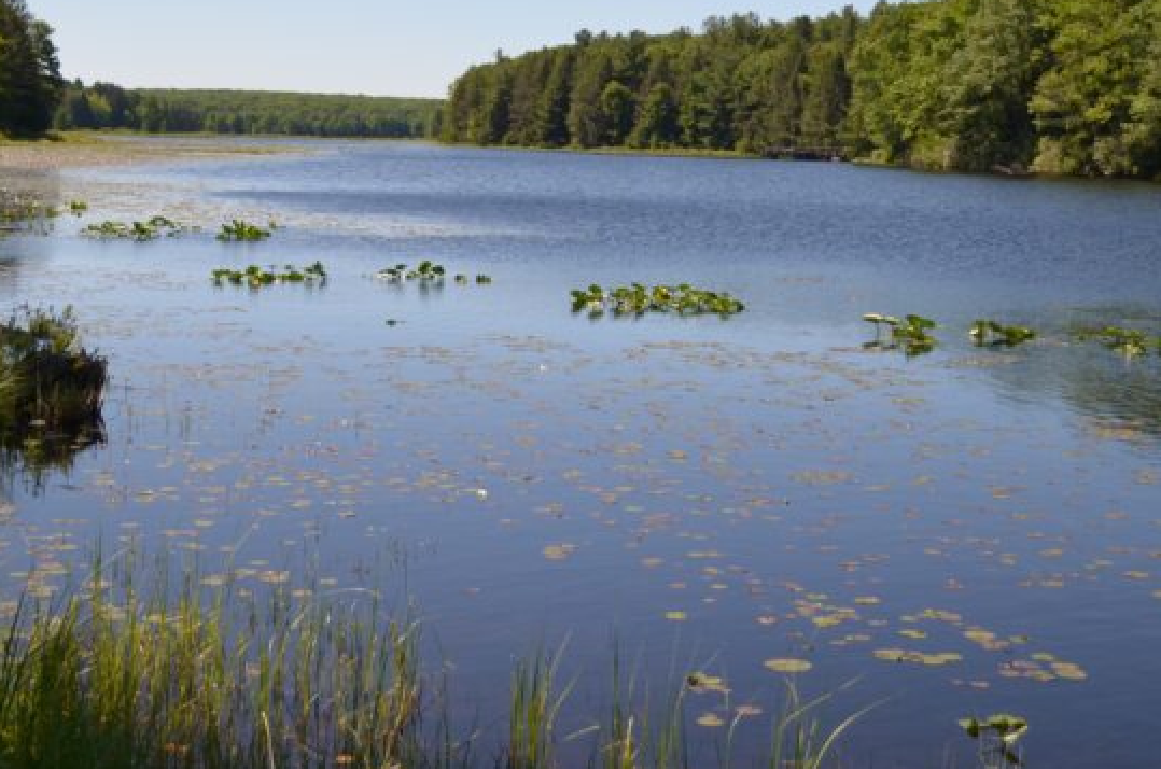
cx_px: 545
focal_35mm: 57
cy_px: 146
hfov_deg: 35.1
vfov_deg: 23.3
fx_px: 1834
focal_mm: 20
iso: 200
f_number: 3.8
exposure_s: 1/2000
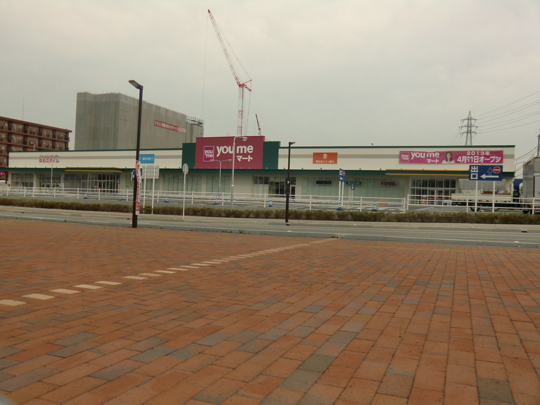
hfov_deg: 61.7
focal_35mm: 29
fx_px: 452
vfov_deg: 48.2
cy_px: 202
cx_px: 270
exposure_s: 1/500
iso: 64
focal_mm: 5.2
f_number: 3.5
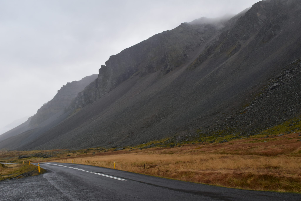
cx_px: 150
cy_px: 100
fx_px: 301
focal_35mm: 36
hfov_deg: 53.1
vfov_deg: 36.9
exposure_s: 1/40
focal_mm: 24
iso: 400
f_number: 7.1
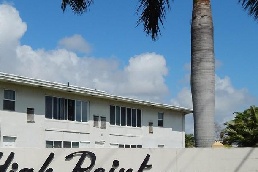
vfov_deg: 21.9
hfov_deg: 32.4
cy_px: 141
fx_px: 437
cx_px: 72
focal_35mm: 61
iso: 125
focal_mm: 6.1
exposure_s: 1/1000
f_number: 6.7
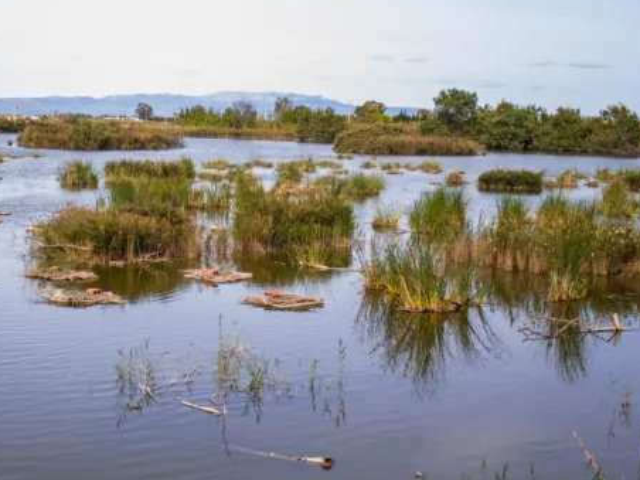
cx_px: 150
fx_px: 1128
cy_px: 128
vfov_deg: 23.8
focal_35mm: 61
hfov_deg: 31.1
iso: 1250
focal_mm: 28
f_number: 2.8
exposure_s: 1/8000
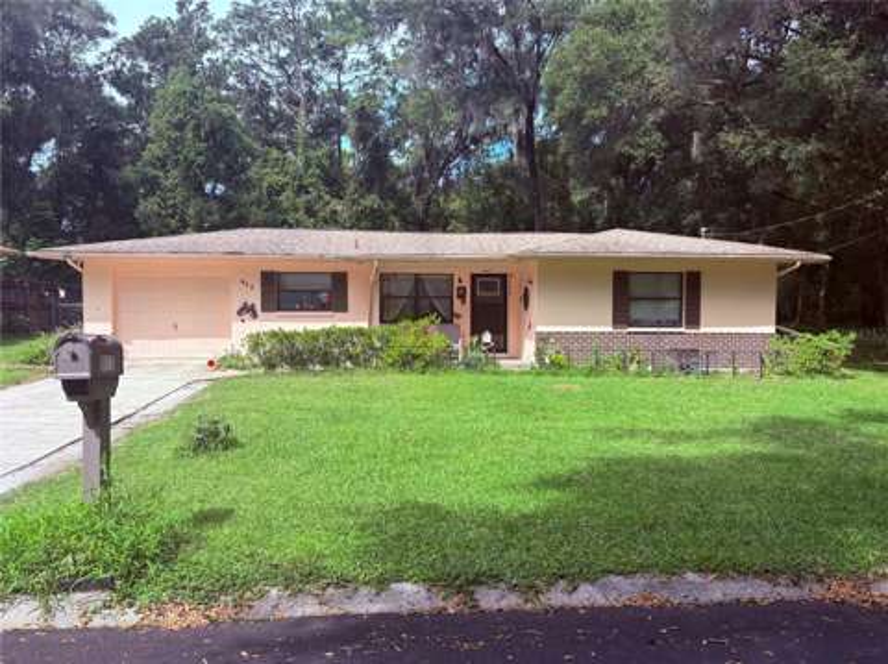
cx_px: 444
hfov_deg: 67.4
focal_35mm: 26
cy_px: 332
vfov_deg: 53.0
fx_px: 666
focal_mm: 5.96
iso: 50
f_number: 1.6
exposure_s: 1/1337
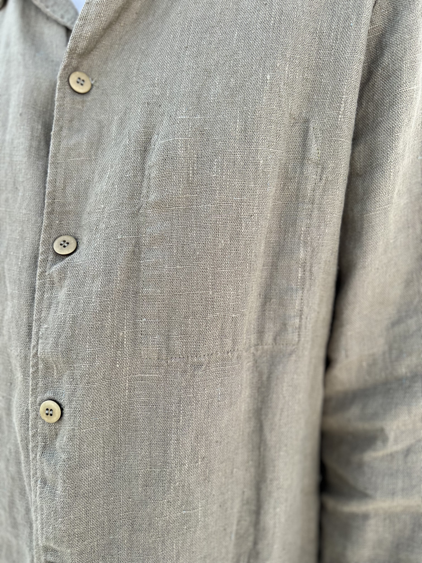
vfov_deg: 67.3
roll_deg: +0.4
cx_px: 211
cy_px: 282
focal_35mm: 26
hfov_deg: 53.1
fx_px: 423
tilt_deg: -9.2
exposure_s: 1/873
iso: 50
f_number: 1.5
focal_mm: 5.7
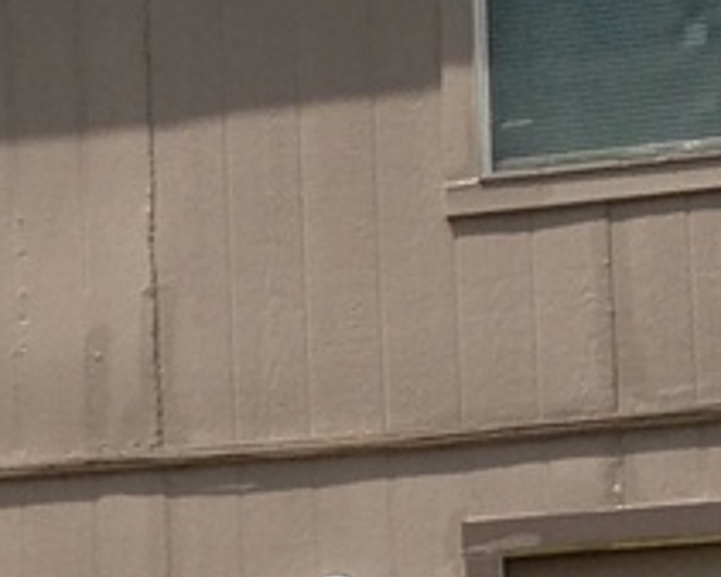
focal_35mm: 220
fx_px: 4697
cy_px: 942
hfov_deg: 8.1
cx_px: -967
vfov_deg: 6.9
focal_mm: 4.13
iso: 50
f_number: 2.4
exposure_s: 1/1869
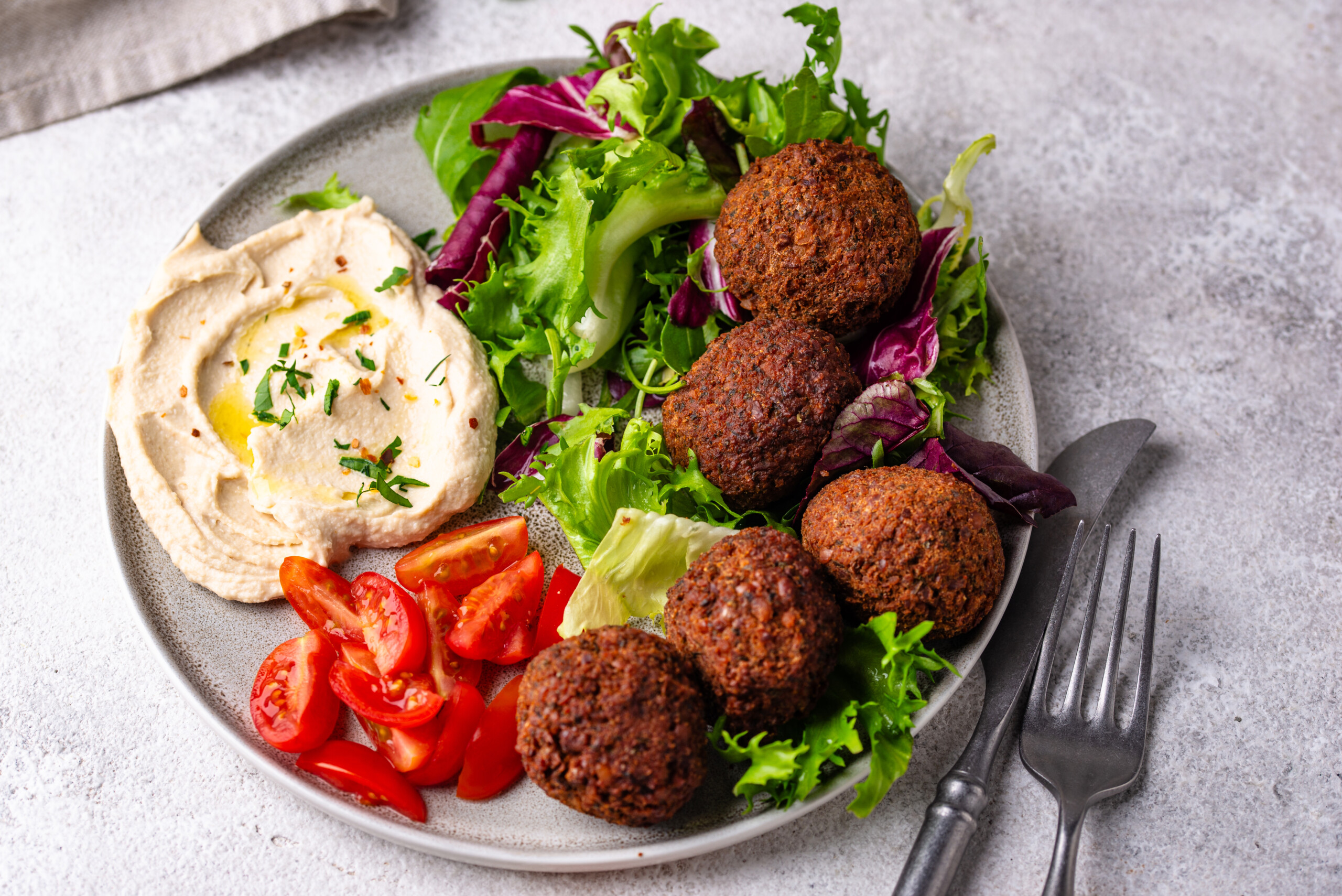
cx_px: 671
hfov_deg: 19.4
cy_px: 448
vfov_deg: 13.1
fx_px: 3916
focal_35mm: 105
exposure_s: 1/100
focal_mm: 105
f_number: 7.1
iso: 100
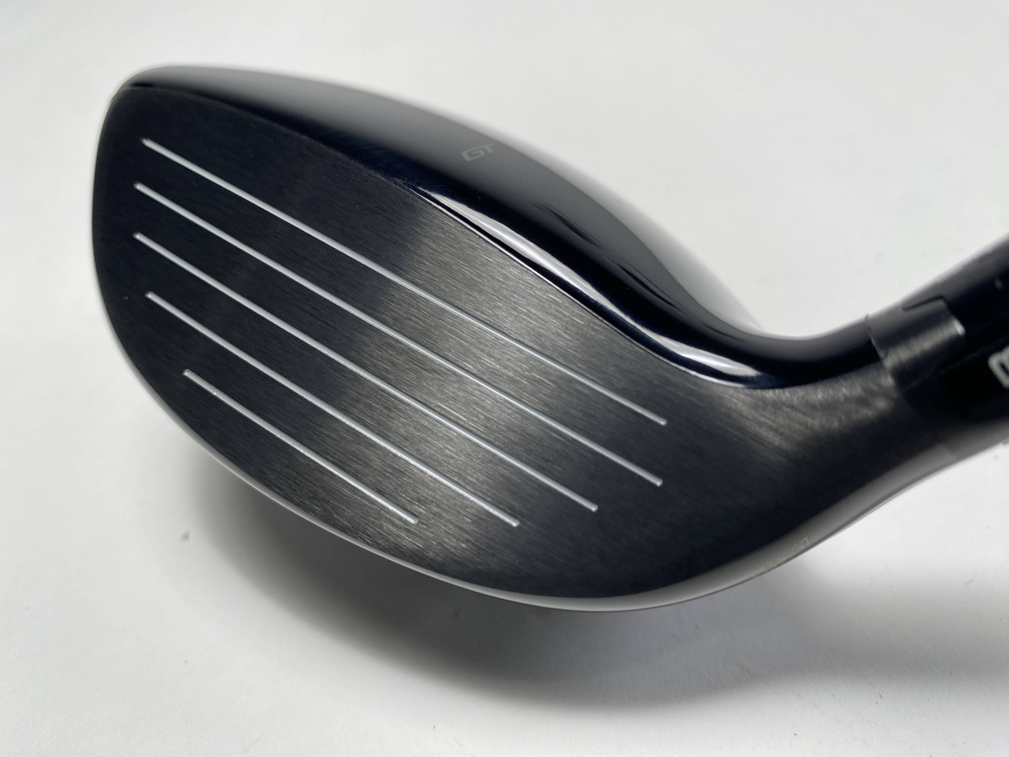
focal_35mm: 25
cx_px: 504
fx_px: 729
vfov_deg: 54.9
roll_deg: +6.8
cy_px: 378
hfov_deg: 69.4
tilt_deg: -39.1
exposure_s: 1/214
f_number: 1.8
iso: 32
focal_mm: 4.25
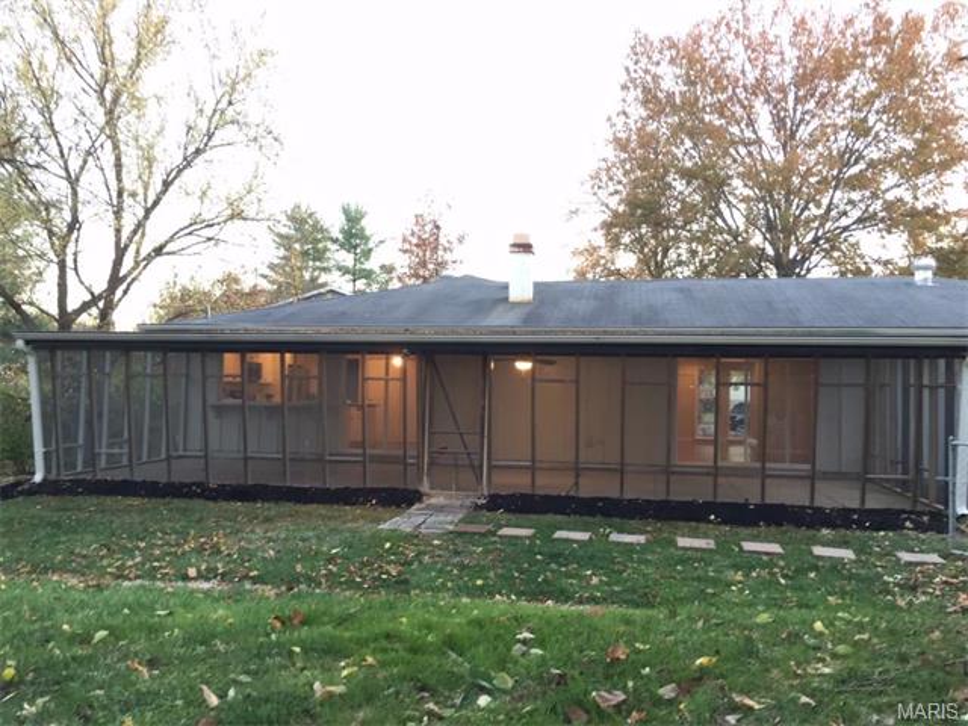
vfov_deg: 48.2
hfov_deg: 61.7
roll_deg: -1.8
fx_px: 811
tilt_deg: +0.7
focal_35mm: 29
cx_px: 484
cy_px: 363
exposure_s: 1/30
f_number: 2.2
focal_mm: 4.15
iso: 80
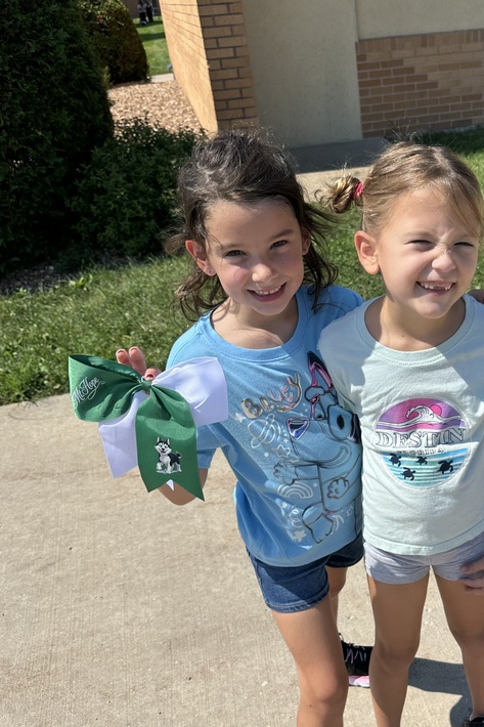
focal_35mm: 36
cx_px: 385
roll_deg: +3.7
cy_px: 414
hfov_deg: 35.7
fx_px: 726
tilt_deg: -29.5
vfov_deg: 53.0
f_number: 1.78
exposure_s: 1/4545
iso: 80
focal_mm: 6.86
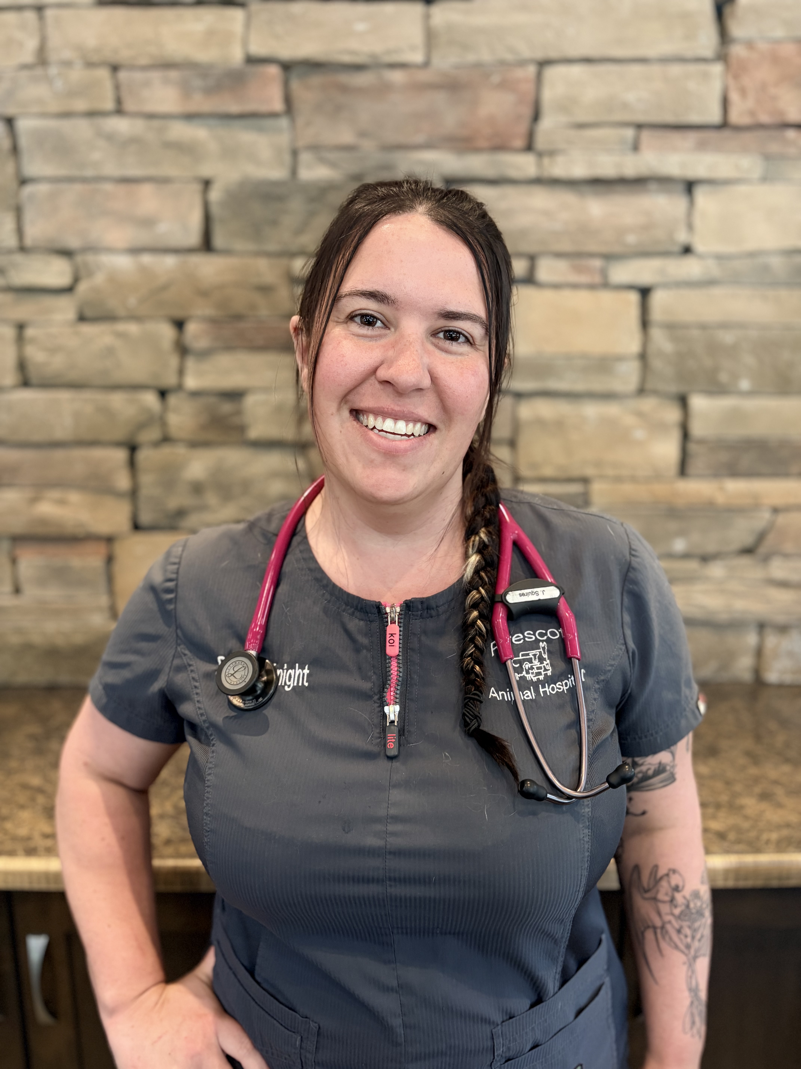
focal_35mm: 26
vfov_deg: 67.3
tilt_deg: -11.1
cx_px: 400
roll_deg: -0.2
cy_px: 534
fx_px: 802
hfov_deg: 53.1
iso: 250
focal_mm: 5.96
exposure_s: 1/60
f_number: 1.6
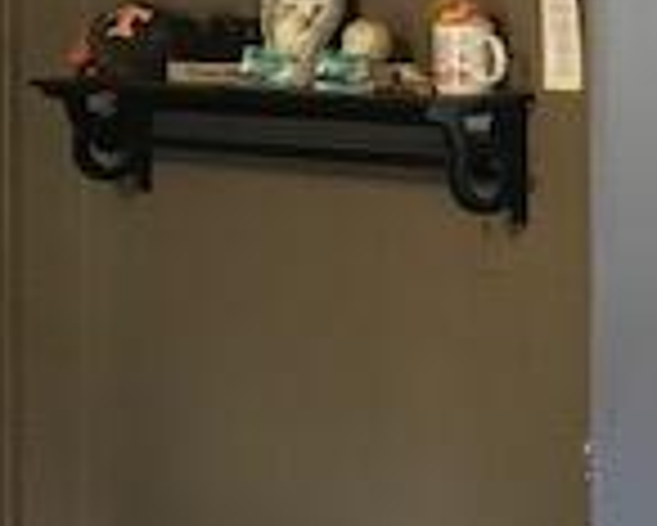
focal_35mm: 120
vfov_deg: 12.8
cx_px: 1125
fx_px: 2335
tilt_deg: -1.4
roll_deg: -1.1
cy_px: 49
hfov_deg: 14.4
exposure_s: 1/13
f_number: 1.8
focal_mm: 3.99
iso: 100
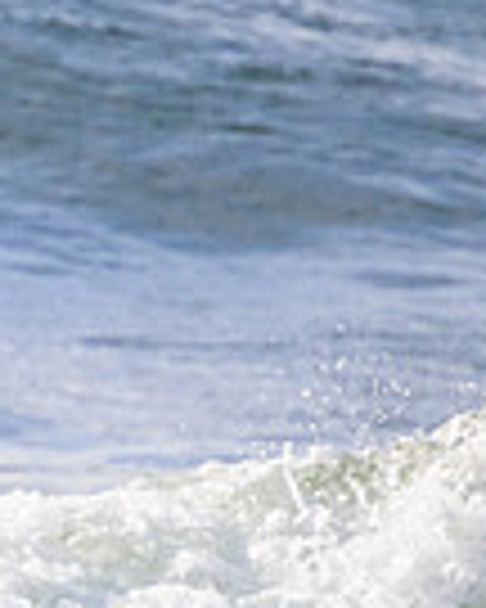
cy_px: 682
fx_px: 58038
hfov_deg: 0.5
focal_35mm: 3228
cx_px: -806
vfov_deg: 0.6
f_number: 11
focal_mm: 800
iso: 1600
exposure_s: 1/2000
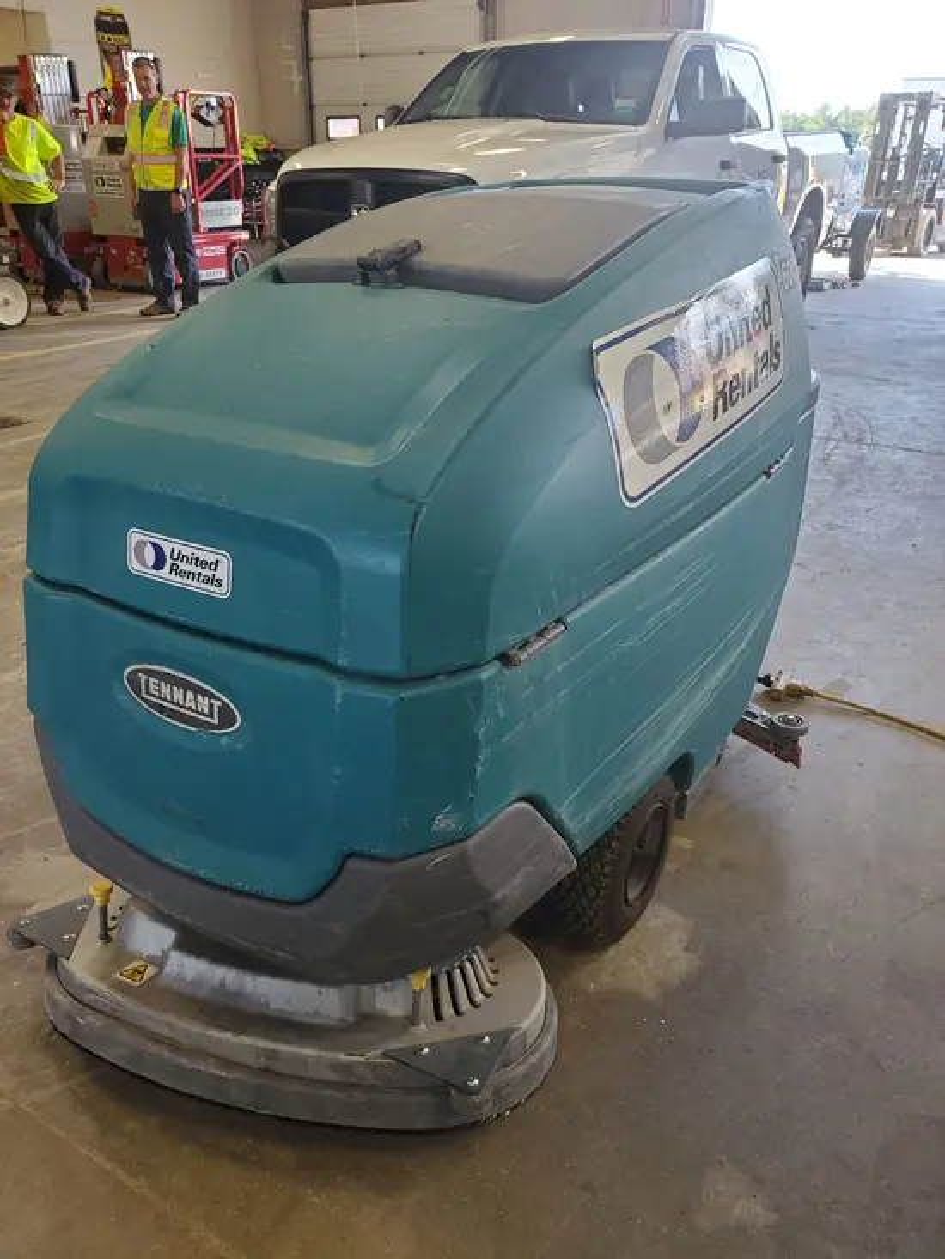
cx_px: 472
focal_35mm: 26
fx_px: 946
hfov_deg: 53.1
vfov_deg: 67.3
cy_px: 630
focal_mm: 4.3
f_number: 2.4
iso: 160
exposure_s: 1/120
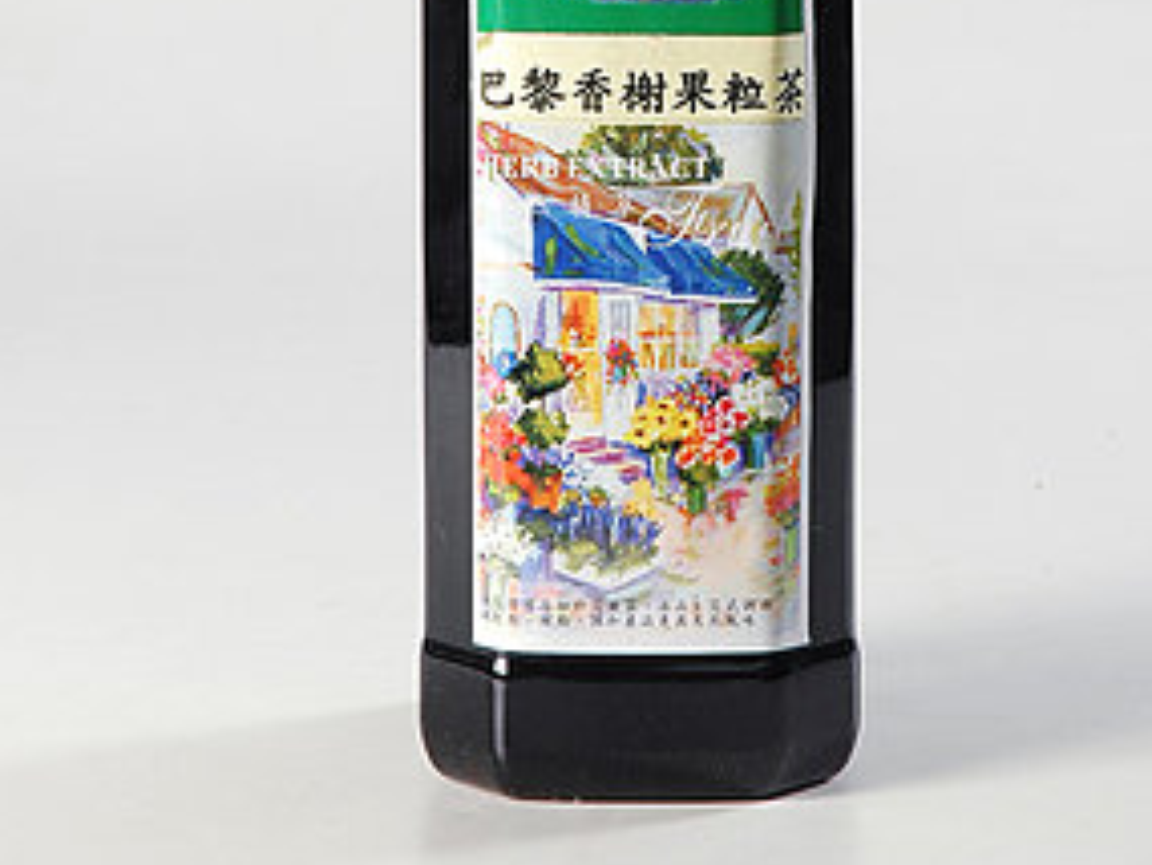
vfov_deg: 8.4
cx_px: 663
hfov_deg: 11.2
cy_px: 44
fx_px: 5893
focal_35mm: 177
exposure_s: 1/125
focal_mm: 70
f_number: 22
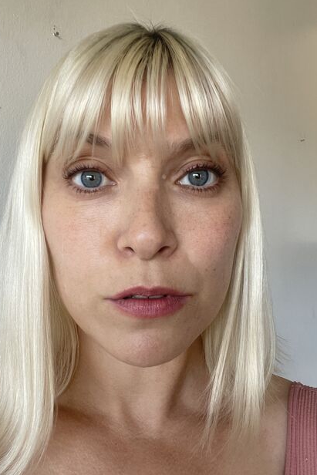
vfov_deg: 58.7
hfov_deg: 41.1
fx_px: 422
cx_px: 147
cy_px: 239
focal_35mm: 32
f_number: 2.2
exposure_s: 1/60
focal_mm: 2.71
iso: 125
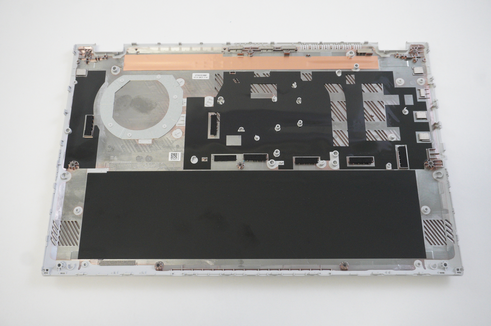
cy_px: 163
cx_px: 246
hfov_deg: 55.1
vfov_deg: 38.3
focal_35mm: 34
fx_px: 470
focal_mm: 23
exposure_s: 1/125
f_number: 5.6
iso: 2500
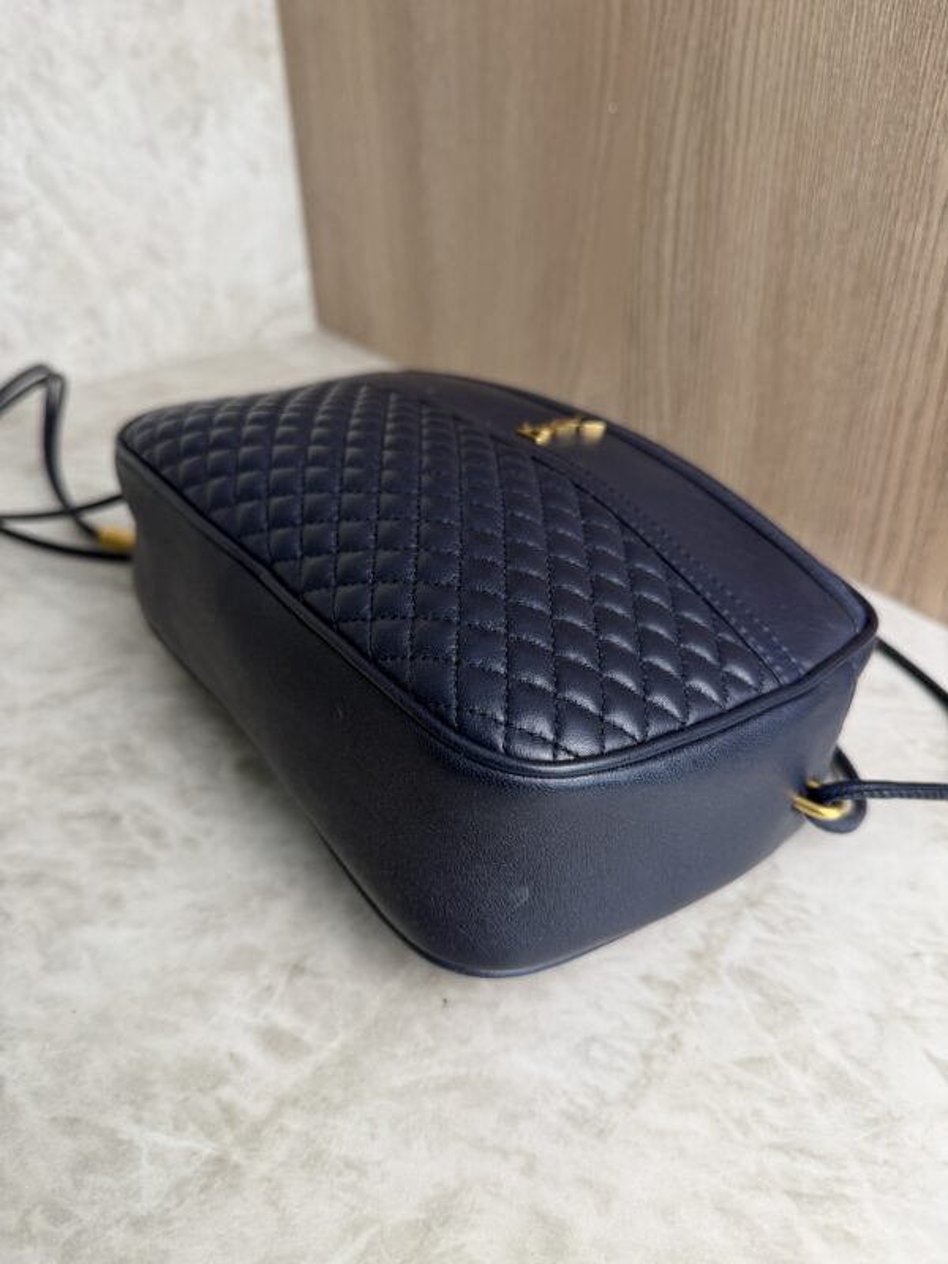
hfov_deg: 56.8
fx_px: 876
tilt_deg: -35.1
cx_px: 474
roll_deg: +1.3
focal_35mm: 24
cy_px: 632
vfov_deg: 71.6
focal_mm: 6.76
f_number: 1.78
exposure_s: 1/120
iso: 80
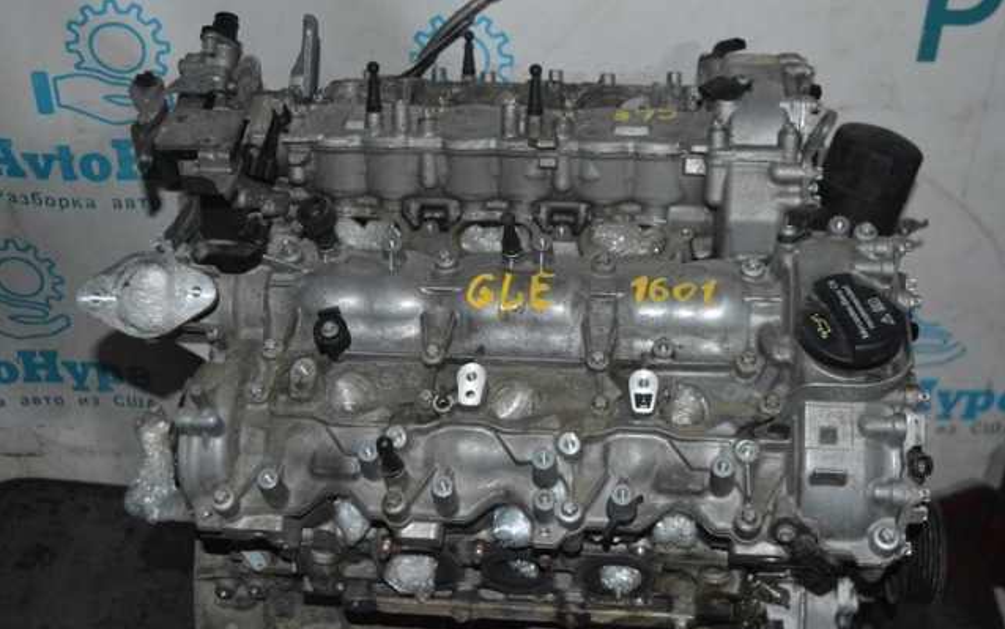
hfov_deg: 42.2
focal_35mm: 48
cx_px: 502
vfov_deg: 27.1
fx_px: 1302
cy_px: 308
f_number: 4.2
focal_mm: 31
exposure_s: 1/60
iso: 3200
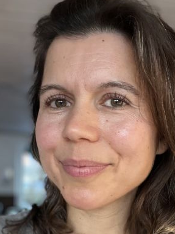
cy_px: 177
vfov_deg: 39.3
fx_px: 317
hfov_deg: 30.8
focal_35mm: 47
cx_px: 106
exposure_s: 1/60
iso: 160
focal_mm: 2.71
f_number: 2.2
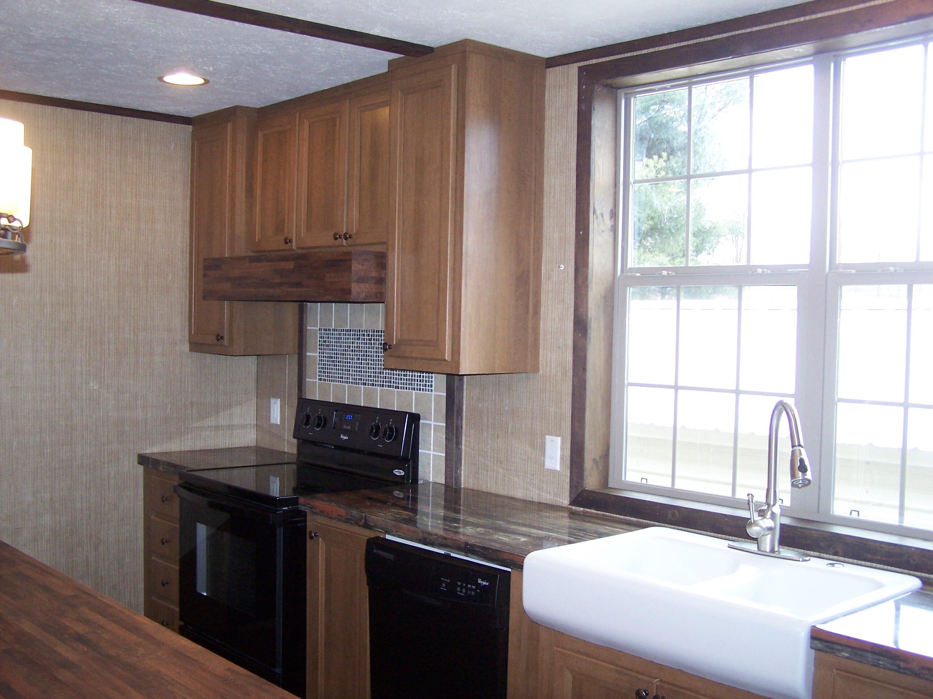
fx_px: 1024
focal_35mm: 38
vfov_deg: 37.7
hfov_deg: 49.0
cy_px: 350
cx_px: 466
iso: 140
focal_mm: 6.3
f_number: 2.8
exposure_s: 1/60
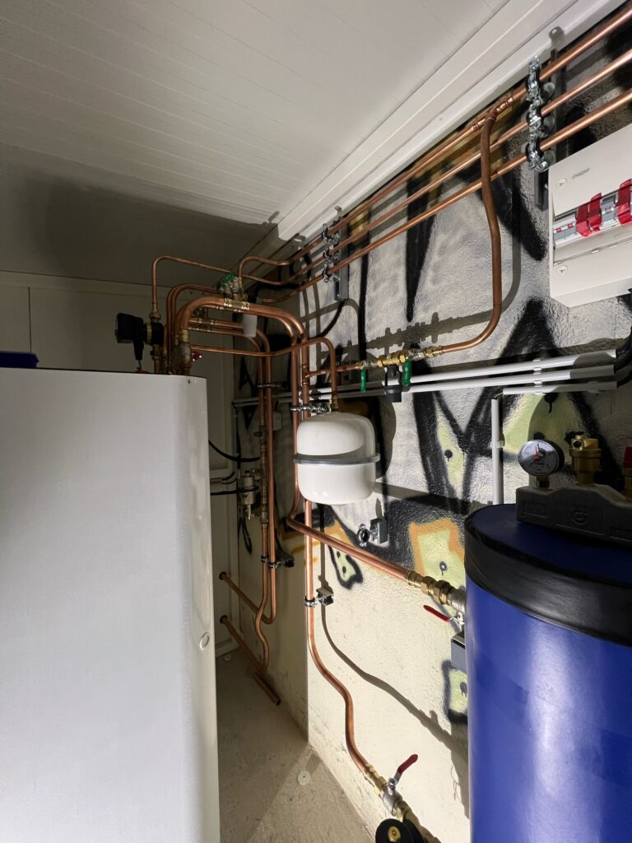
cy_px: 422
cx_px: 316
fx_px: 316
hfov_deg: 89.9
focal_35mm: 13
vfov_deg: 106.2
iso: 320
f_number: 1.8
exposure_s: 1/60
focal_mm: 1.57
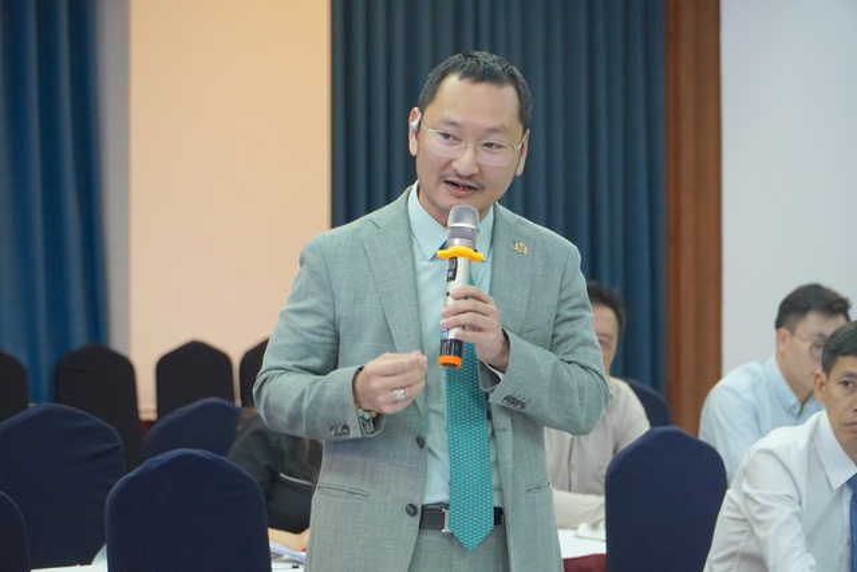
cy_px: 286
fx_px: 2714
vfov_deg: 12.0
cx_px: 428
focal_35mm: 114
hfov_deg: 17.9
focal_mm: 76
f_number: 4
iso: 2500
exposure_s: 1/160
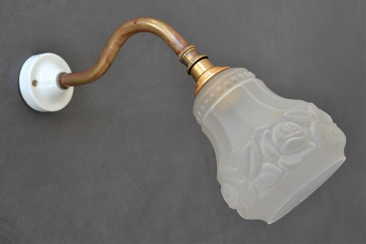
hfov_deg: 37.9
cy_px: 122
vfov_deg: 25.7
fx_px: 533
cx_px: 183
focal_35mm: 52
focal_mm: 35
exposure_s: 1/125
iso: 320
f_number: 5.6
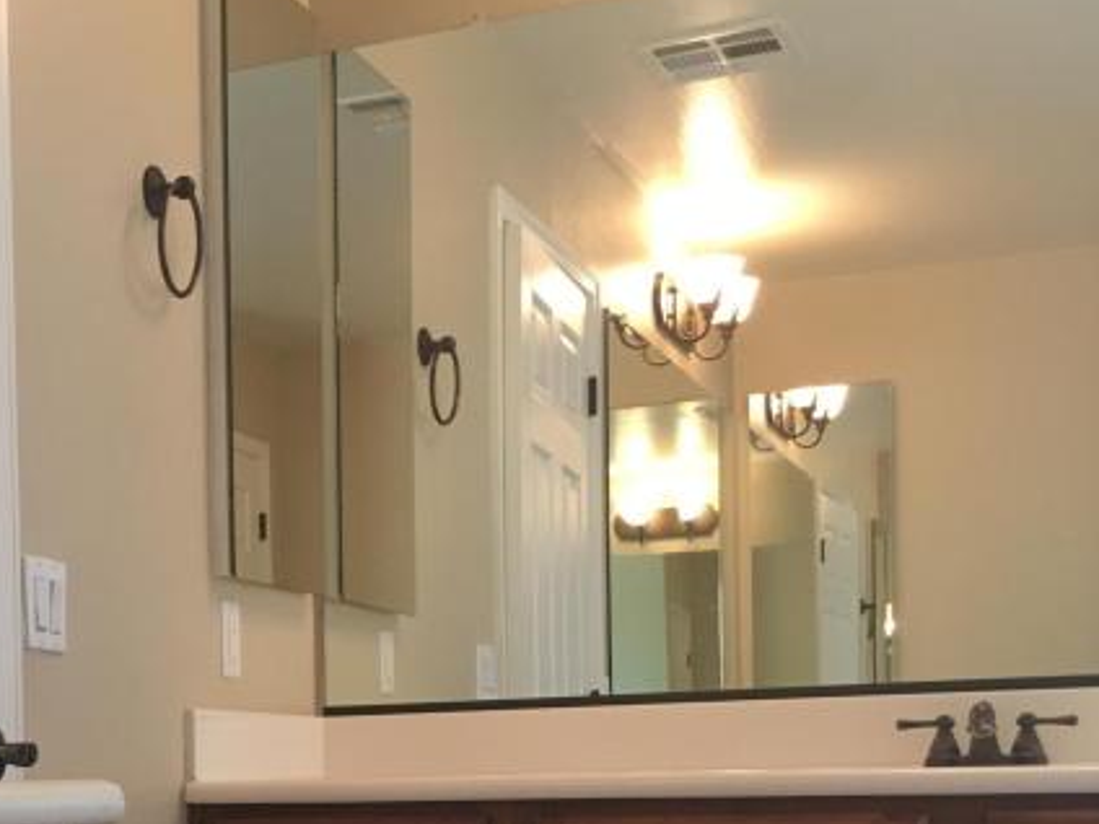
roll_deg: +1.8
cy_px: 842
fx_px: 2222
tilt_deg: -0.6
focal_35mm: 70
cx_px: -41
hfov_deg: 26.1
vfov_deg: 20.3
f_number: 2.2
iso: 100
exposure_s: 1/30
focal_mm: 4.15
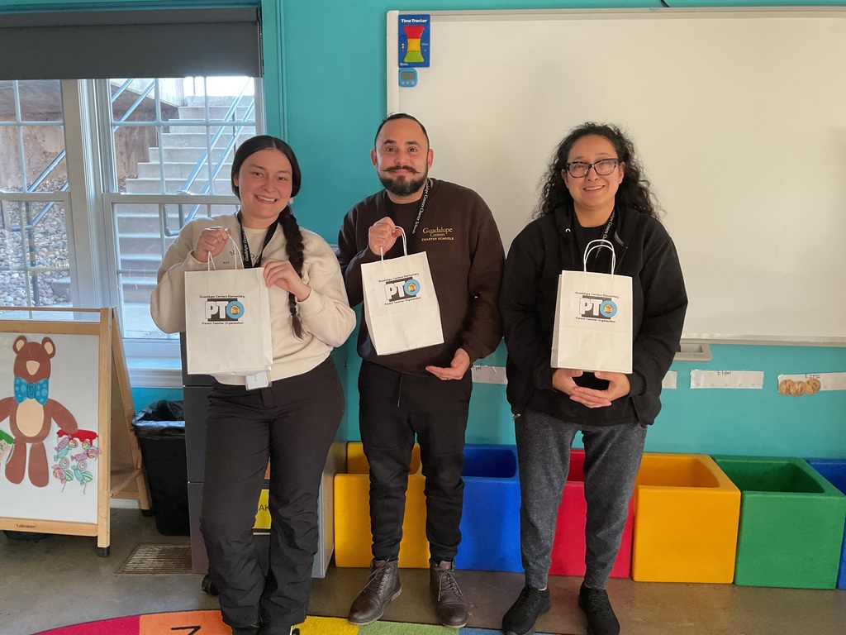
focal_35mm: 29
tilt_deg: -10.5
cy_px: 318
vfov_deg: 48.2
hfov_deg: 61.7
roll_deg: +0.2
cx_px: 423
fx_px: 709
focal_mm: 3
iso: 160
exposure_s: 1/60
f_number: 1.8
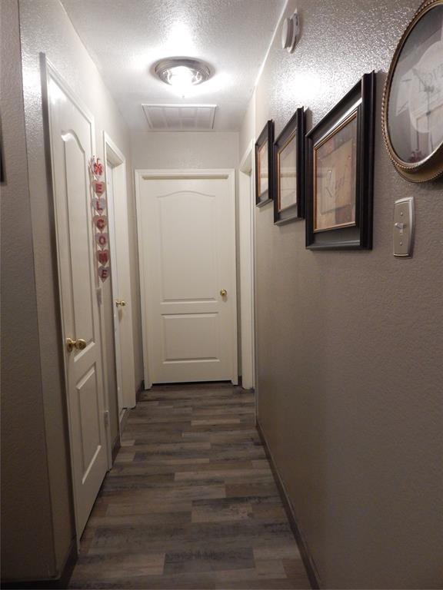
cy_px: 295
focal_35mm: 23
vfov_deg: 73.9
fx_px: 392
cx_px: 222
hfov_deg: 58.9
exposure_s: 1/30
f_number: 3
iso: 360
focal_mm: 4
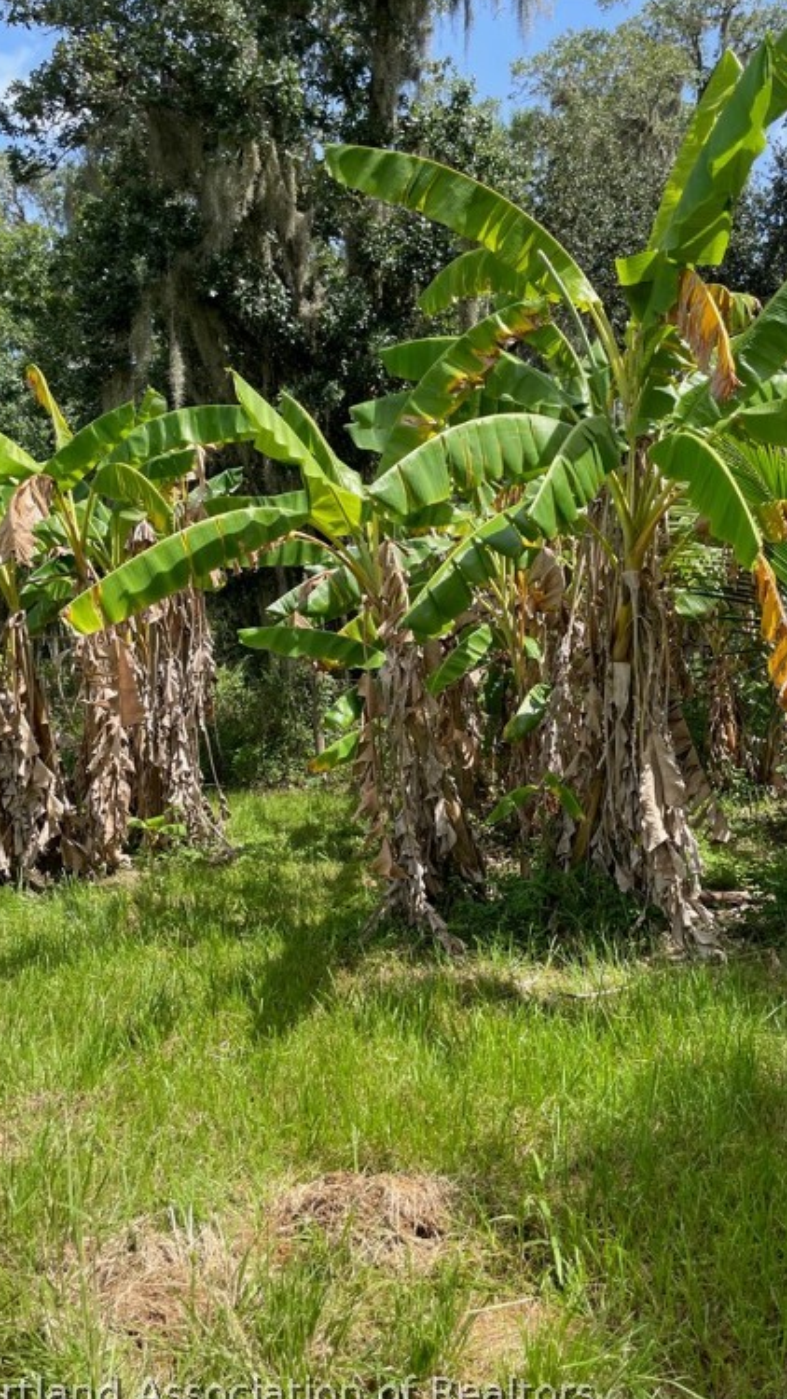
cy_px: 707
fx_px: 1076
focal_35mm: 29
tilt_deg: +0.3
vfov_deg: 66.1
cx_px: 448
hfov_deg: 40.1
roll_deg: +1.9
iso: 32
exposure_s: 1/1082
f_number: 1.6
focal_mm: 4.2
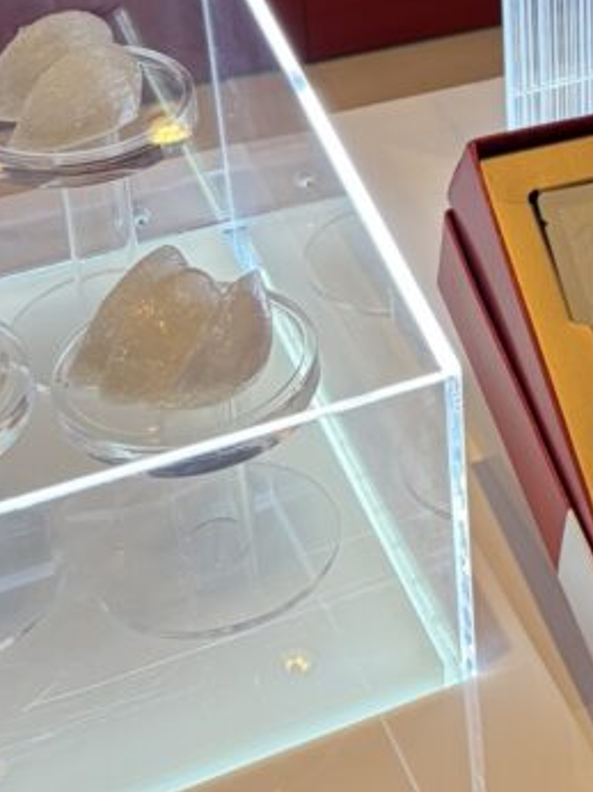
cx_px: 820
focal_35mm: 77
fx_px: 1761
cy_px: 98
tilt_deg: -28.7
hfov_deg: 17.6
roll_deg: -3.1
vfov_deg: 24.7
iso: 50
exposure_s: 1/173
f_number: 1.6
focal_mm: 5.96
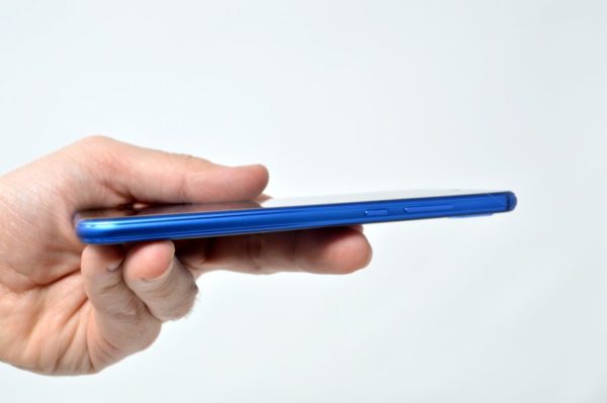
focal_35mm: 40
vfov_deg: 33.0
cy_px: 202
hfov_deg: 48.0
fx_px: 682
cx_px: 304
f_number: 10
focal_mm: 27
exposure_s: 1/30
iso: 200
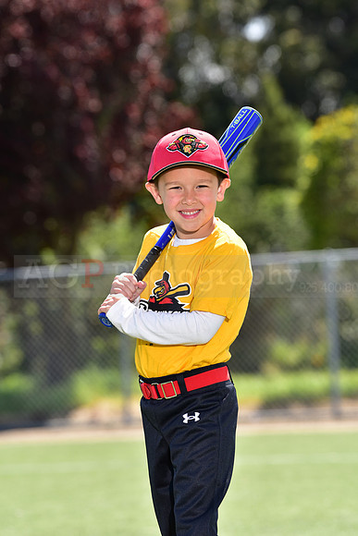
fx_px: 2981
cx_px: 179
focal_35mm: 200
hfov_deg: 6.9
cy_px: 268
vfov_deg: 10.3
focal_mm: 200
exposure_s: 1/200
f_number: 5.6
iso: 80
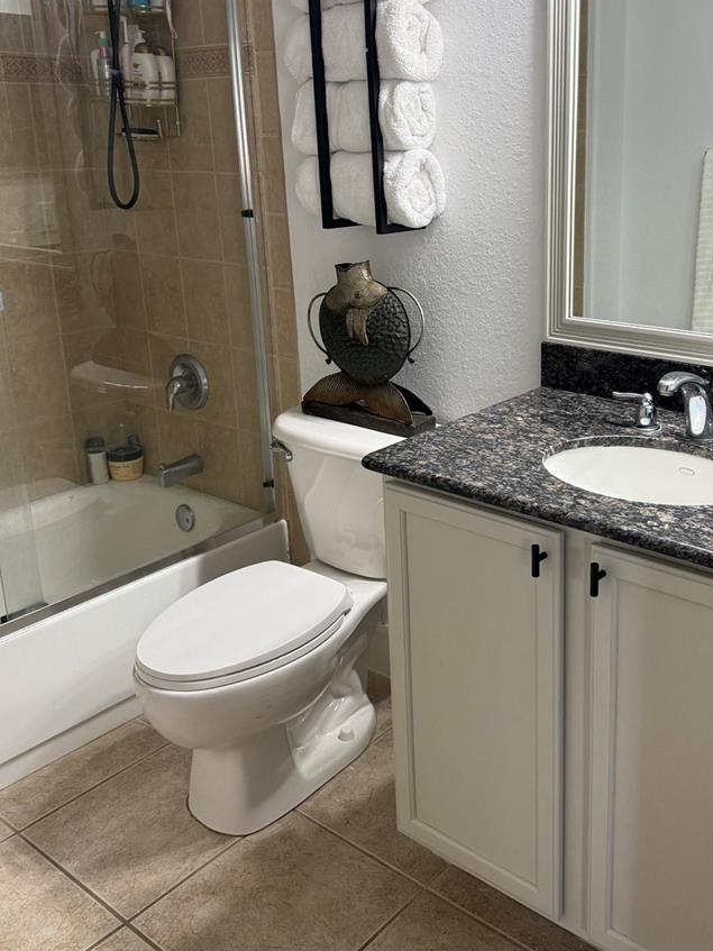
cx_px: 496
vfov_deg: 53.6
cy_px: 378
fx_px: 934
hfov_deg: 41.0
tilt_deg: -14.3
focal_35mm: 34
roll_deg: -0.7
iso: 200
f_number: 1.78
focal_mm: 6.76
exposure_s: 1/120
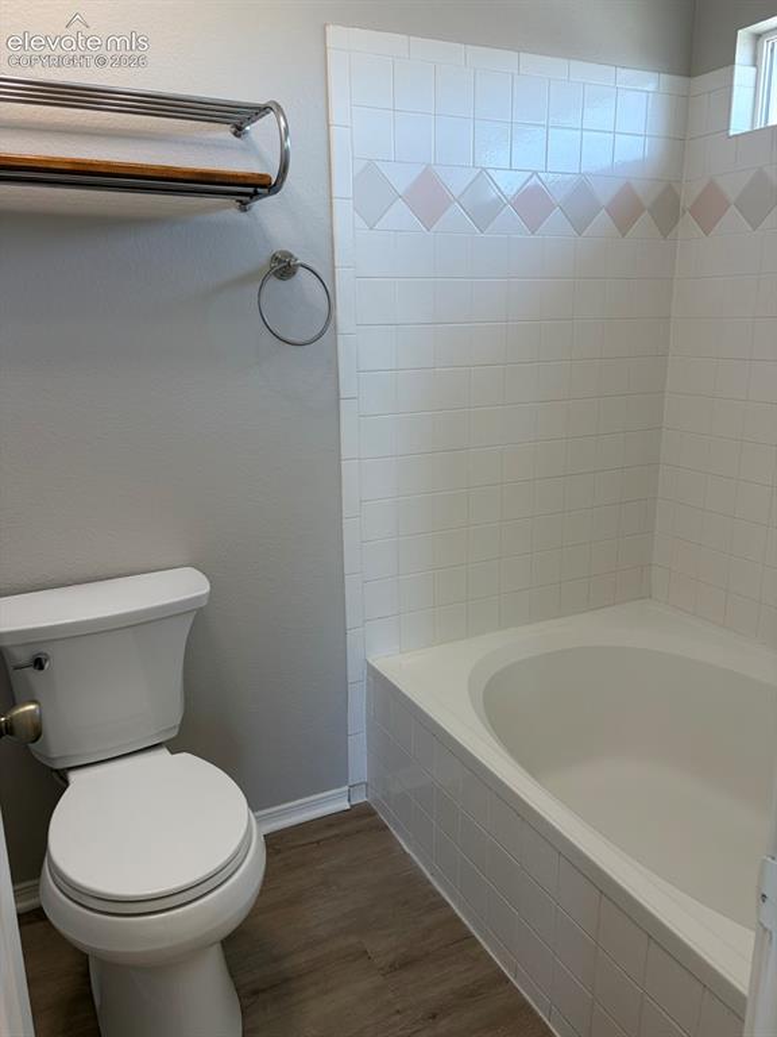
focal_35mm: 26
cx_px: 388
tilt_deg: -14.3
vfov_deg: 67.3
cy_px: 518
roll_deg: +1.7
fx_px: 778
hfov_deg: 53.1
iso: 50
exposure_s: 1/120
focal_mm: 5.96
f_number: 1.6
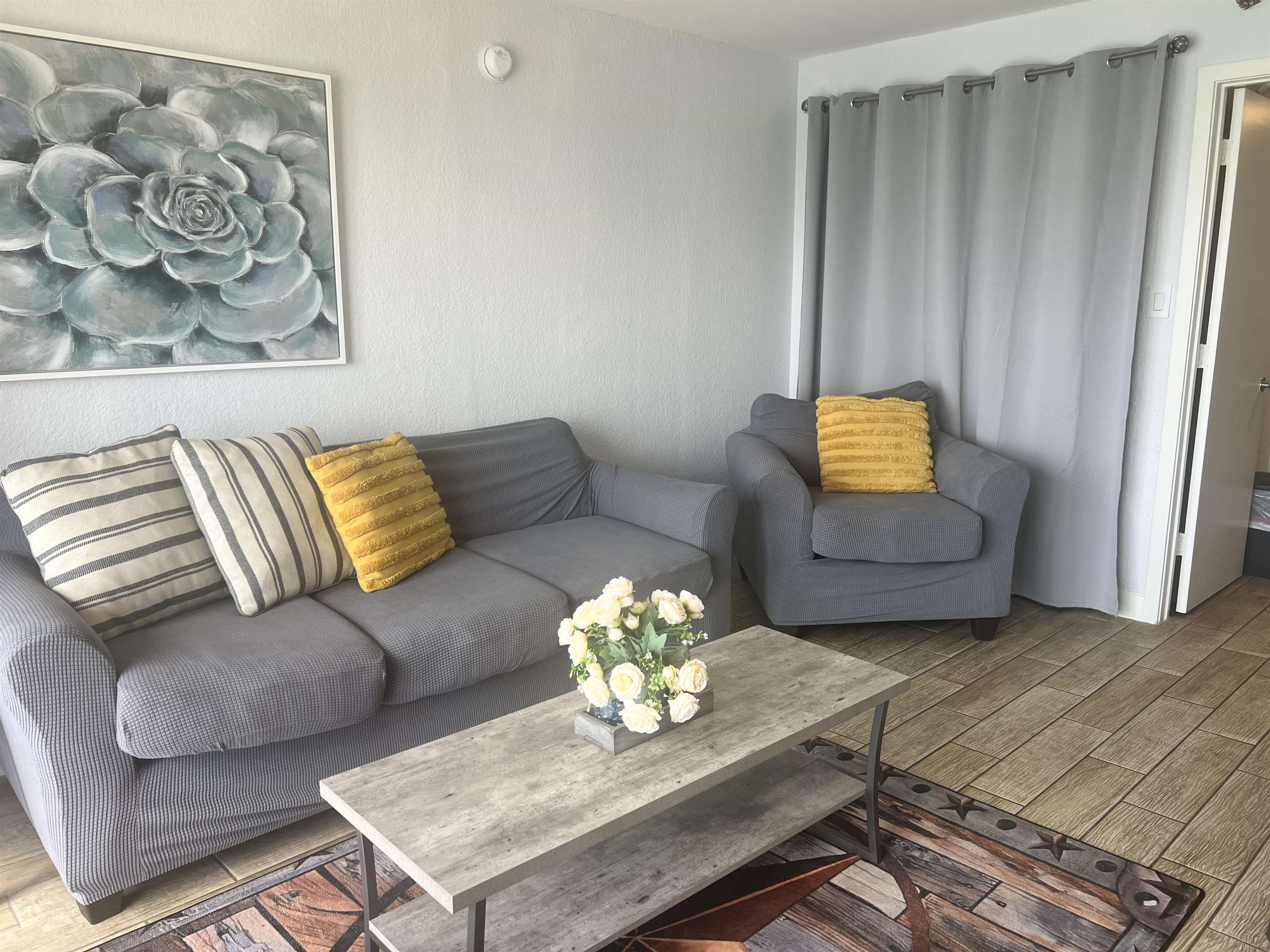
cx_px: 635
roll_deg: +0.5
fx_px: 954
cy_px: 476
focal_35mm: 26
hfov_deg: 67.3
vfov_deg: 53.1
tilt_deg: -10.9
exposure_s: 1/121
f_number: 1.5
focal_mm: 5.7
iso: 50
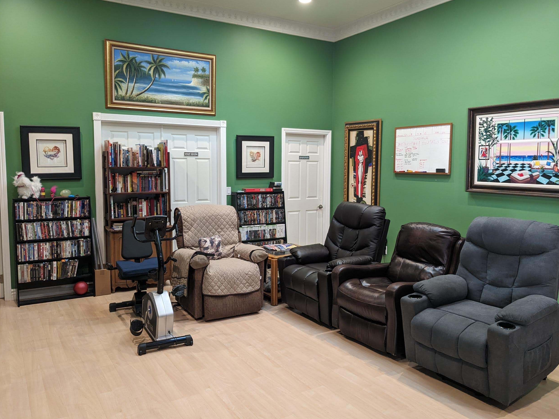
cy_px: 203
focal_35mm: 28
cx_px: 288
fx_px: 452
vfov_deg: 49.7
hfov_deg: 63.4
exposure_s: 1/24
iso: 158
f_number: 1.73
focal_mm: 4.38
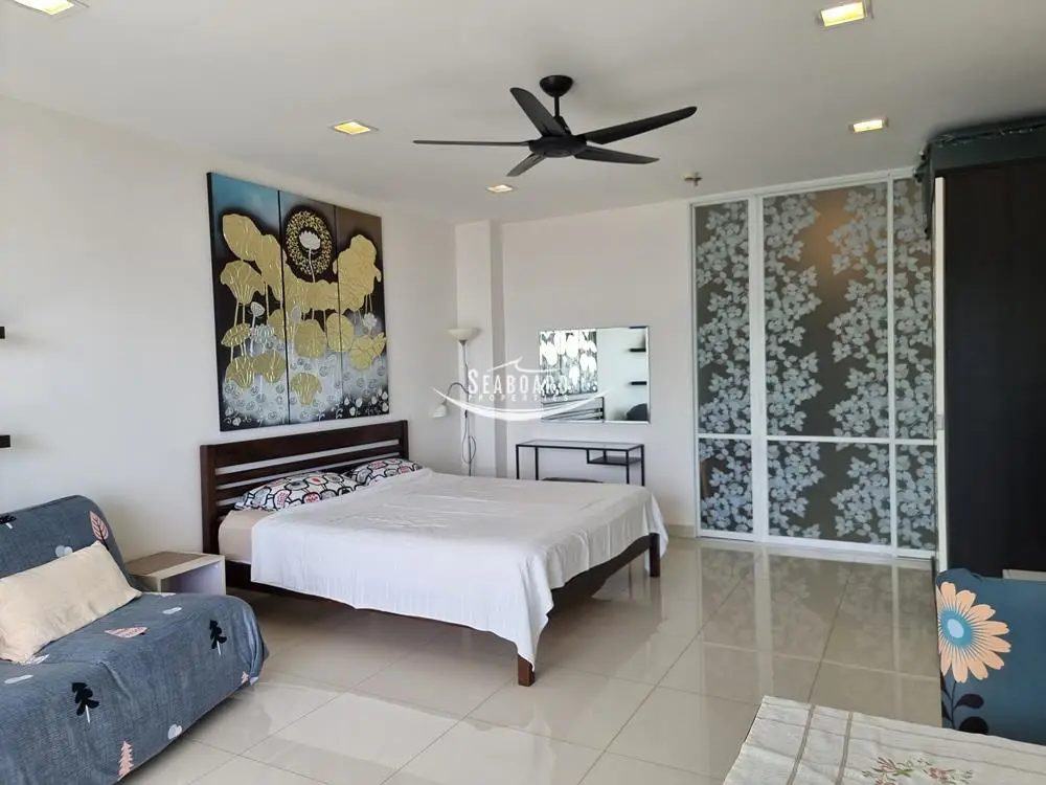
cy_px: 392
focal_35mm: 24
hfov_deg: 71.6
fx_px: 725
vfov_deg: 56.8
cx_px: 523
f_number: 1.8
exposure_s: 1/114
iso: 50
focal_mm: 6.7
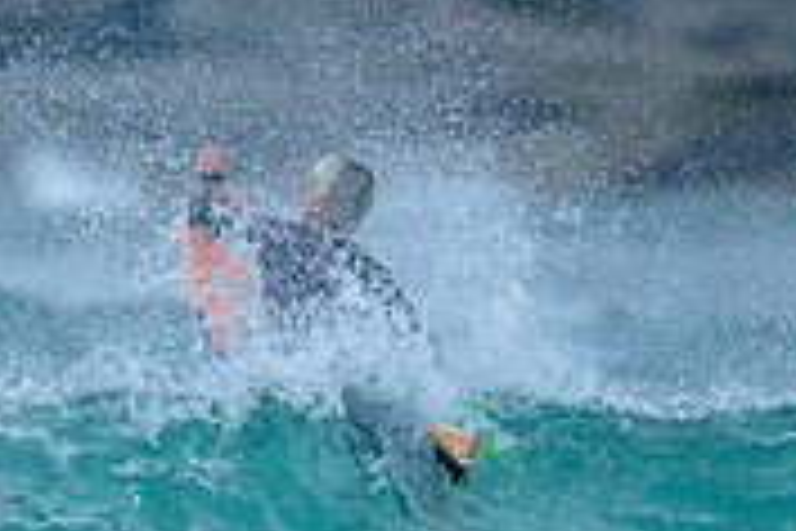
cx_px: -378
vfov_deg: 0.4
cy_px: 787
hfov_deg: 0.6
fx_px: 79107
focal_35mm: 3578
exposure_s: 1/3200
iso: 1800
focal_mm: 800
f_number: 6.3
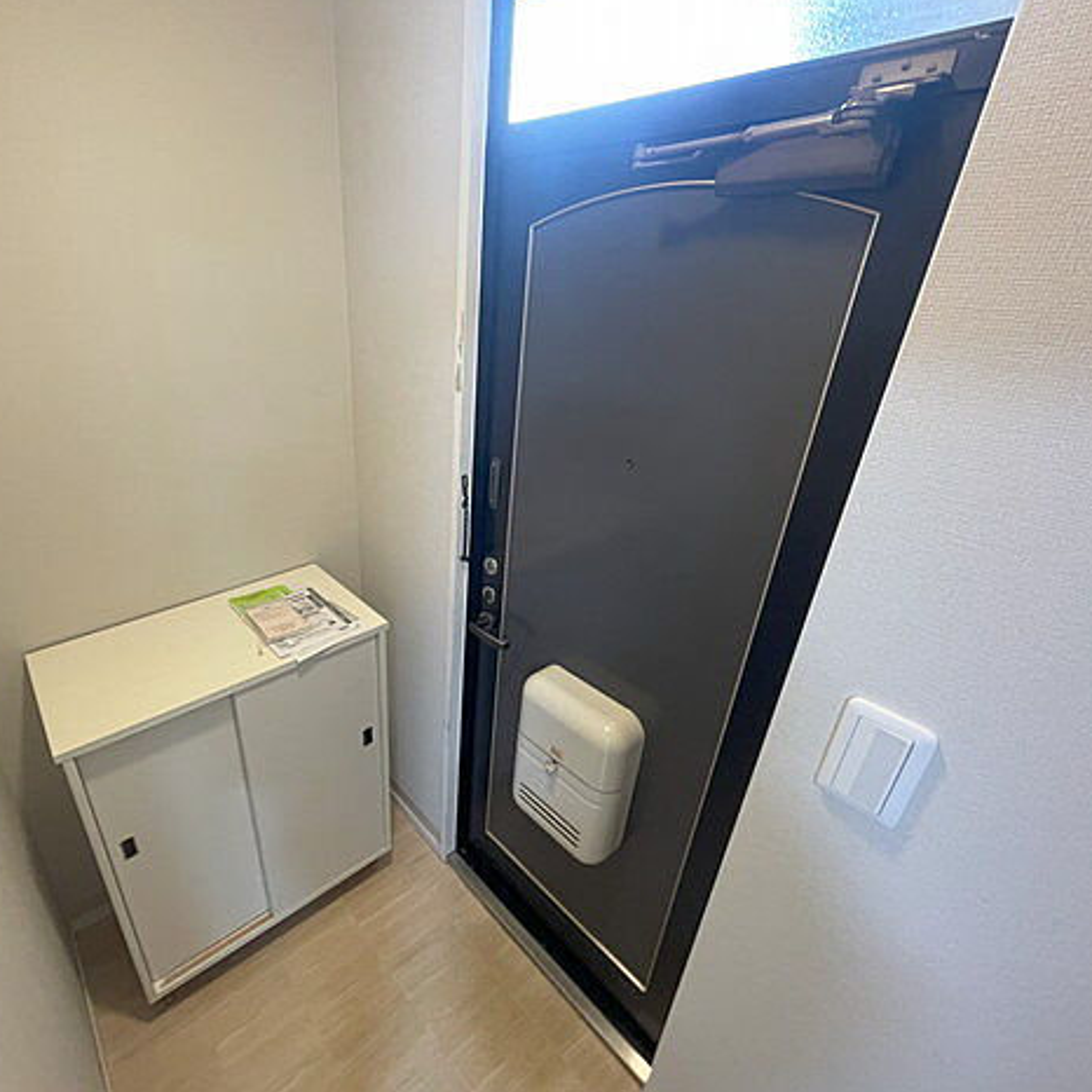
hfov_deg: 82.5
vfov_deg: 84.0
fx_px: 607
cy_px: 551
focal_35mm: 17
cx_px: 415
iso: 160
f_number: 2.4
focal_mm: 1.55
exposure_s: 1/24
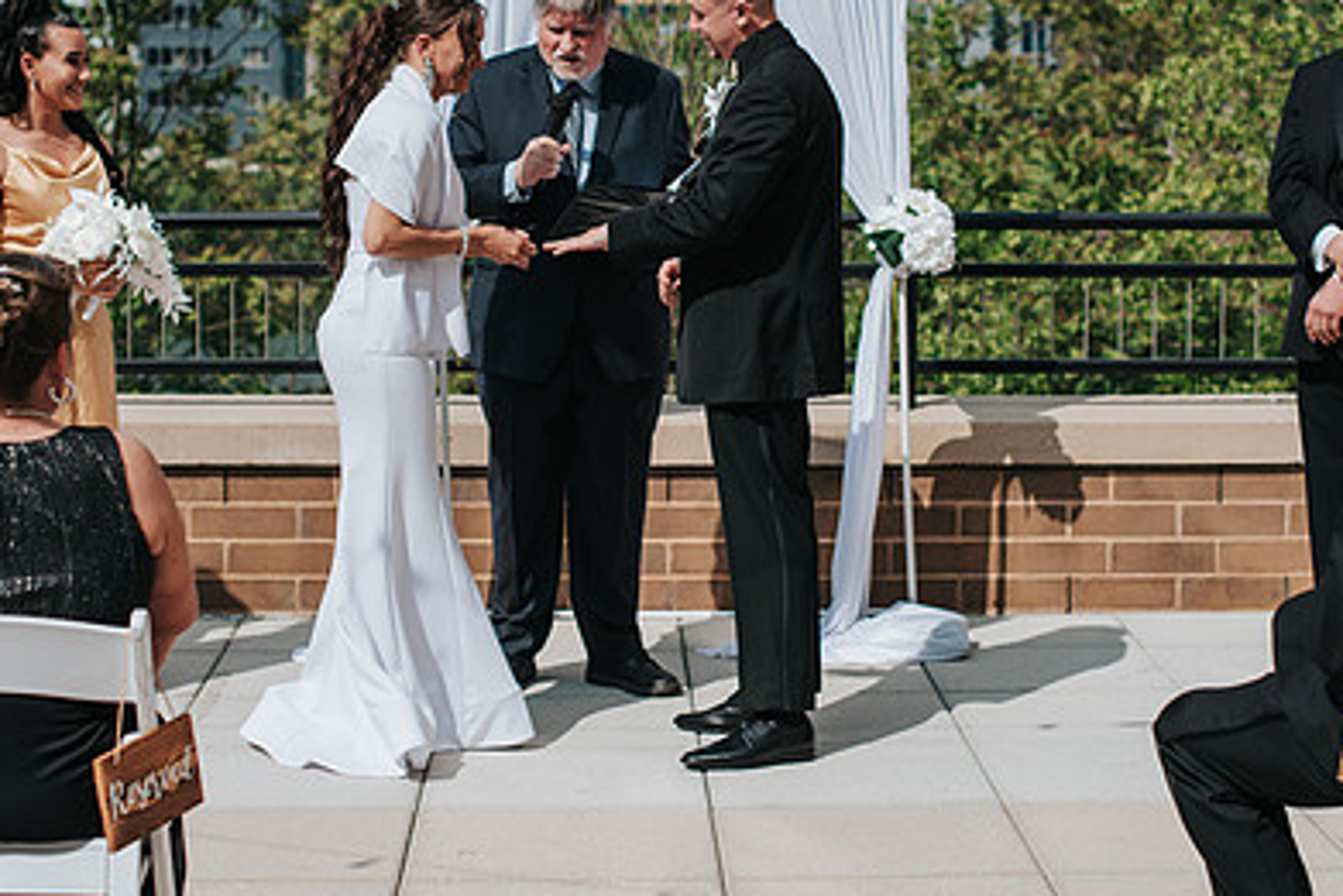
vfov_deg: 16.6
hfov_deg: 24.8
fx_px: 3060
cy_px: 269
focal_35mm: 82
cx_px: 677
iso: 100
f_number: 3.2
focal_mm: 50
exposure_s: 1/2000
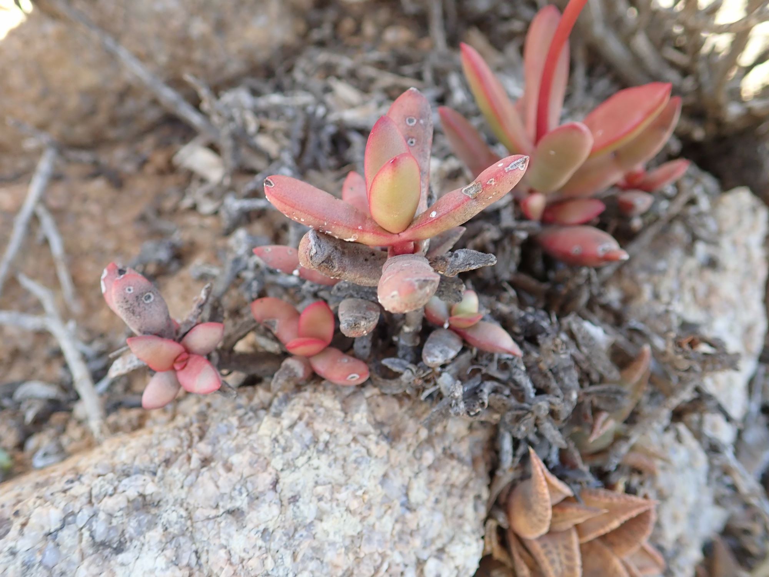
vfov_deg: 46.8
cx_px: 384
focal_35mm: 30
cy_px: 288
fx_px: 666
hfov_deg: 60.0
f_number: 2.3
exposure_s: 1/125
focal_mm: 5.5
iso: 160
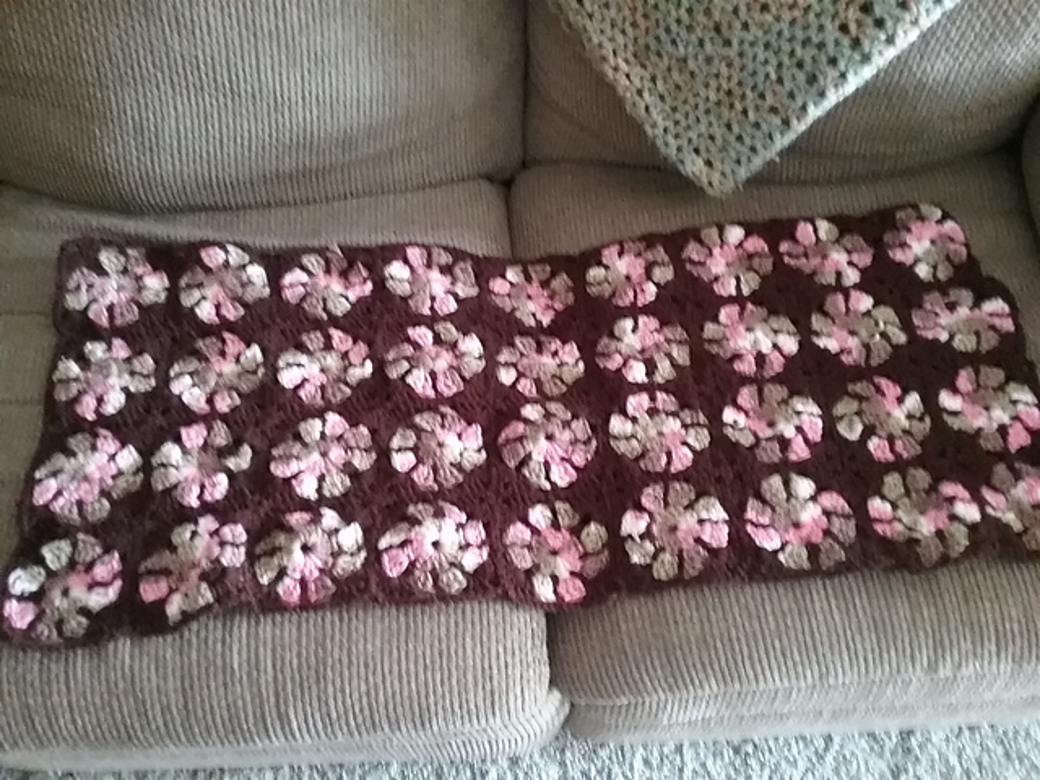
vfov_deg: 45.4
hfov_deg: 58.4
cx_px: 520
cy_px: 390
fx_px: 931
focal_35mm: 31
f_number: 2.2
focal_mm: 3.3
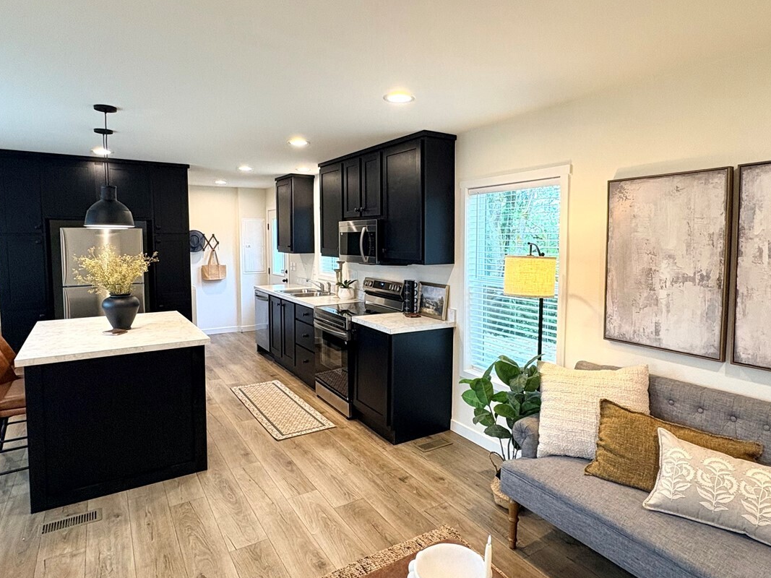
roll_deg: +0.8
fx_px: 468
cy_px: 266
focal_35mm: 21
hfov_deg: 79.0
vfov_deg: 63.3
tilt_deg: -4.1
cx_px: 399
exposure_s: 1/120
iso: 200
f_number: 2.2
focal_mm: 2.22
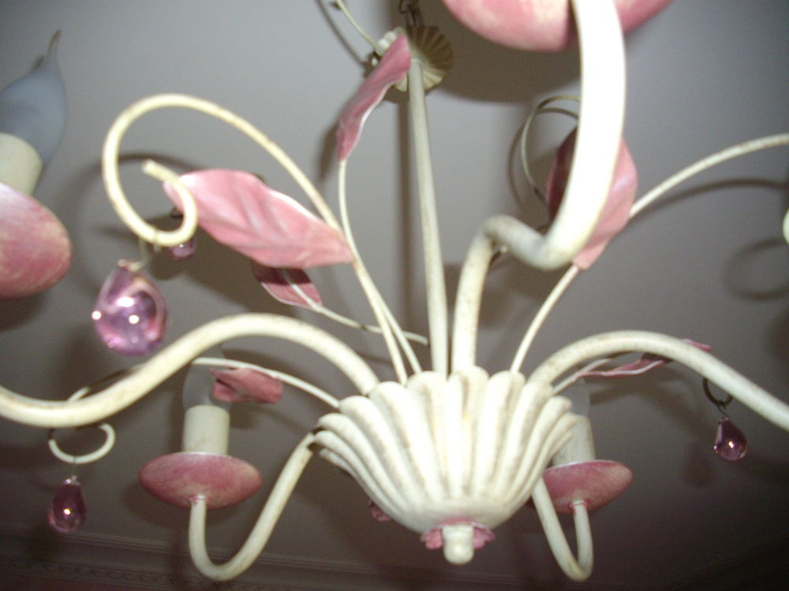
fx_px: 843
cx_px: 394
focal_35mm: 37
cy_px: 296
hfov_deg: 50.1
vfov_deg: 38.7
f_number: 2.8
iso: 200
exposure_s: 1/50
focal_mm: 6.2
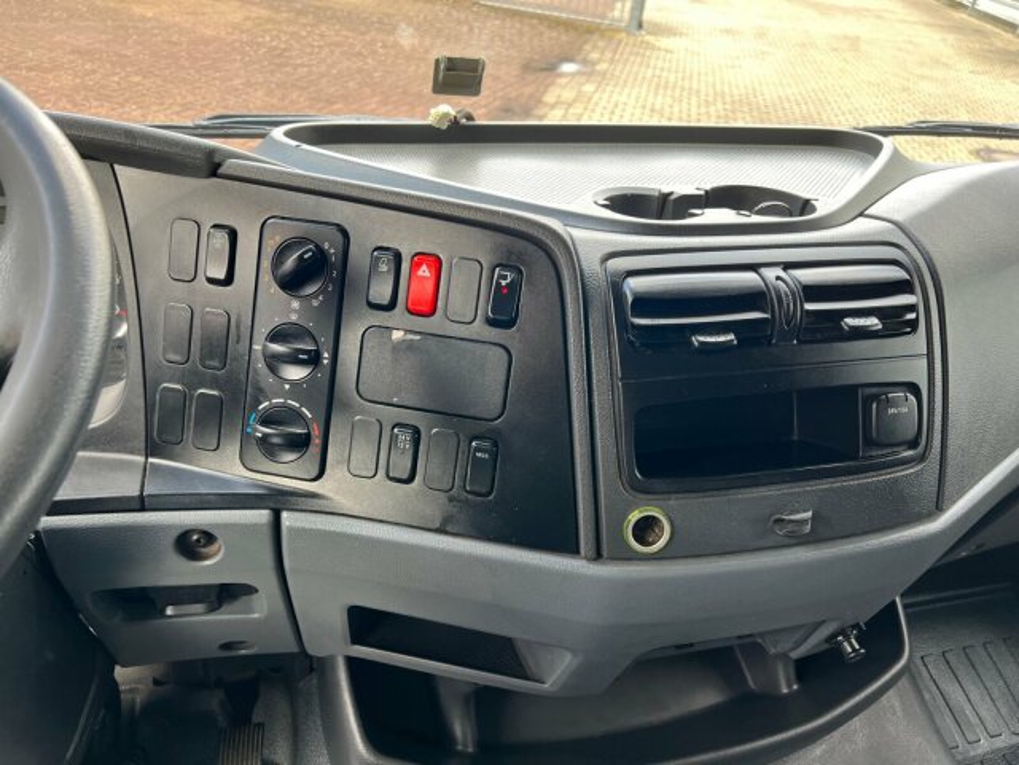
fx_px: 765
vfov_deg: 53.1
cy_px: 382
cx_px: 510
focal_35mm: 26
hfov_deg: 67.3
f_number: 1.5
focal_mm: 5.7
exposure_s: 1/121
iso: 64
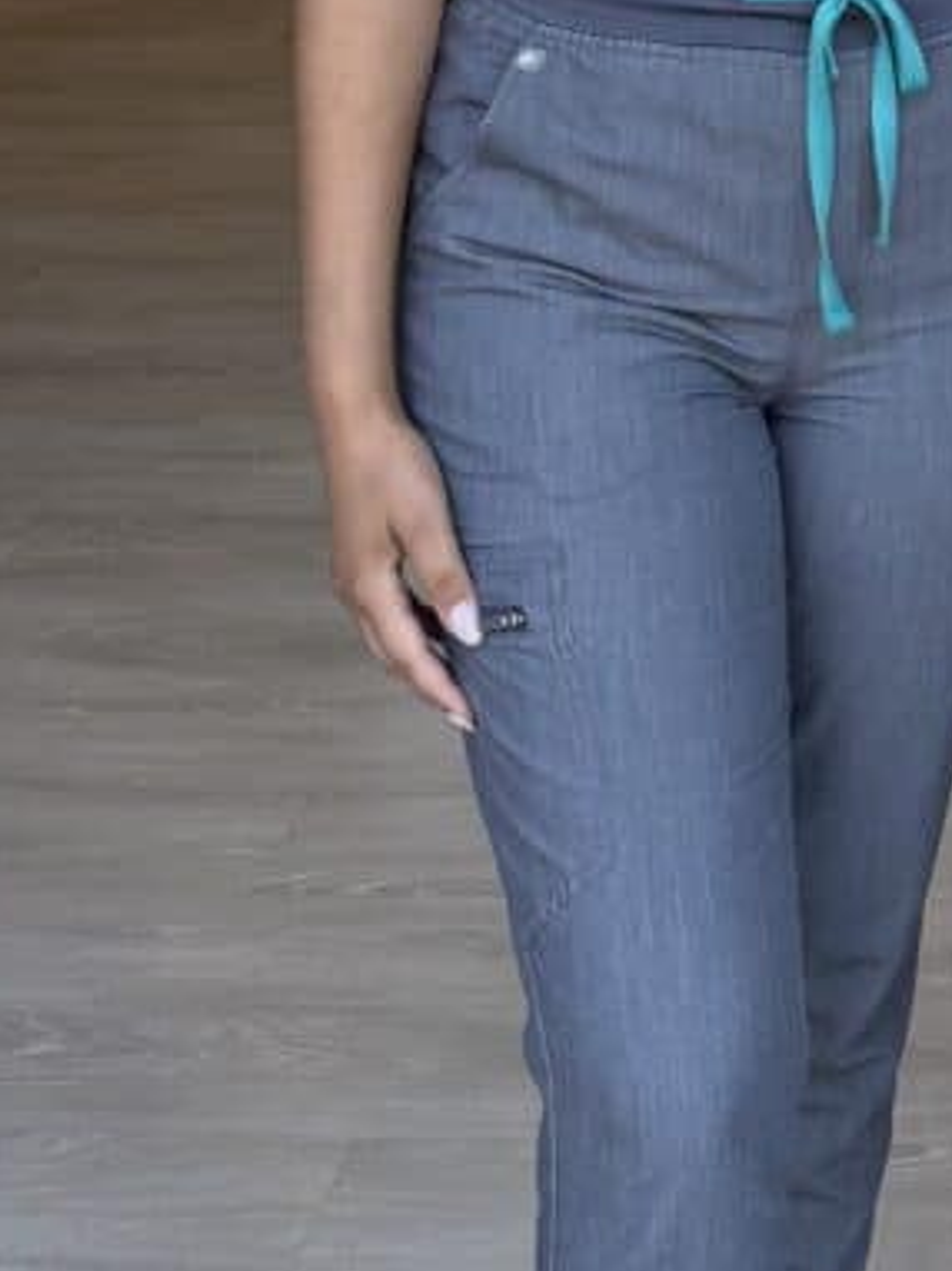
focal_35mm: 88
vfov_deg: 18.8
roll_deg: +0.1
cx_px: 1388
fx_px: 3230
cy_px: -792
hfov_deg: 15.6
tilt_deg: -3.3
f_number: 1.78
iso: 100
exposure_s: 1/269
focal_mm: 6.76
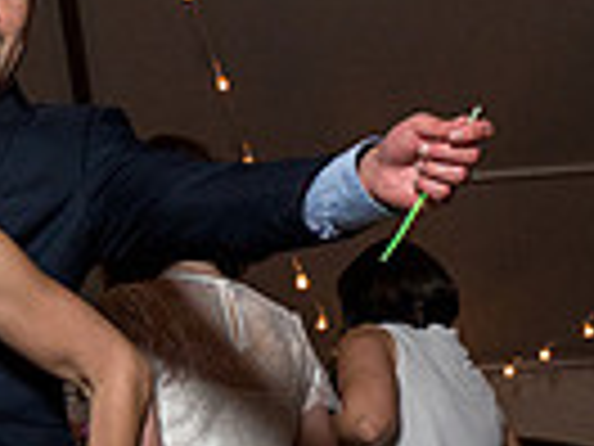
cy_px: 552
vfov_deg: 13.3
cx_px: -108
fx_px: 1853
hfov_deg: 17.4
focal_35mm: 108
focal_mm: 24
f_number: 5.6
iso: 2000
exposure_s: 1/200
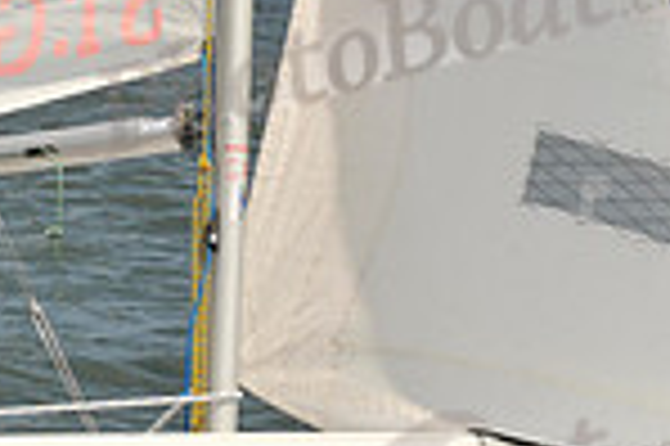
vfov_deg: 3.0
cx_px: -135
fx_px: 8459
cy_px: 336
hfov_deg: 4.5
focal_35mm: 455
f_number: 9
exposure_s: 1/800
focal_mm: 78
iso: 200
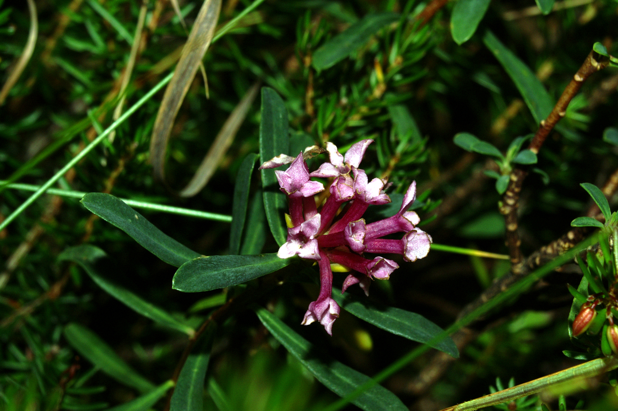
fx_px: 2058
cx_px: 309
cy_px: 206
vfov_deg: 11.4
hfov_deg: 17.1
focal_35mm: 120
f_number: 22
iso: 100
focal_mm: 80
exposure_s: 1/125
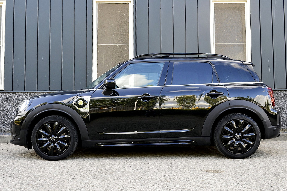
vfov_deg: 33.0
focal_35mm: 40
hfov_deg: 48.0
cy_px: 96
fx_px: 323
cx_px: 144
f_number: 9
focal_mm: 27
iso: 400
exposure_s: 1/80
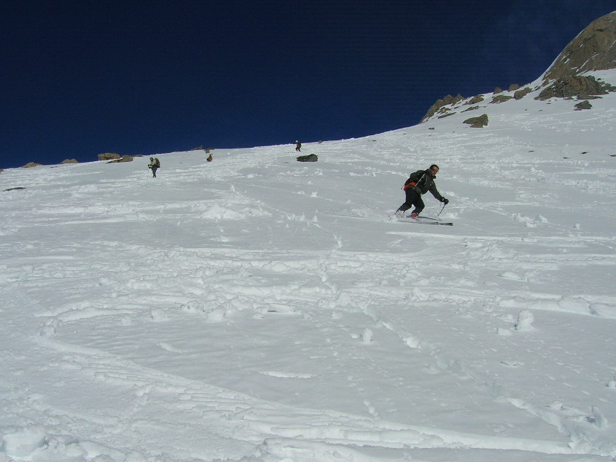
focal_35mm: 42
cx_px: 272
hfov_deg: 44.7
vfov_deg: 34.3
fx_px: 748
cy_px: 267
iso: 50
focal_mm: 5.7
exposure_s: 1/2857
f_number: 4.9
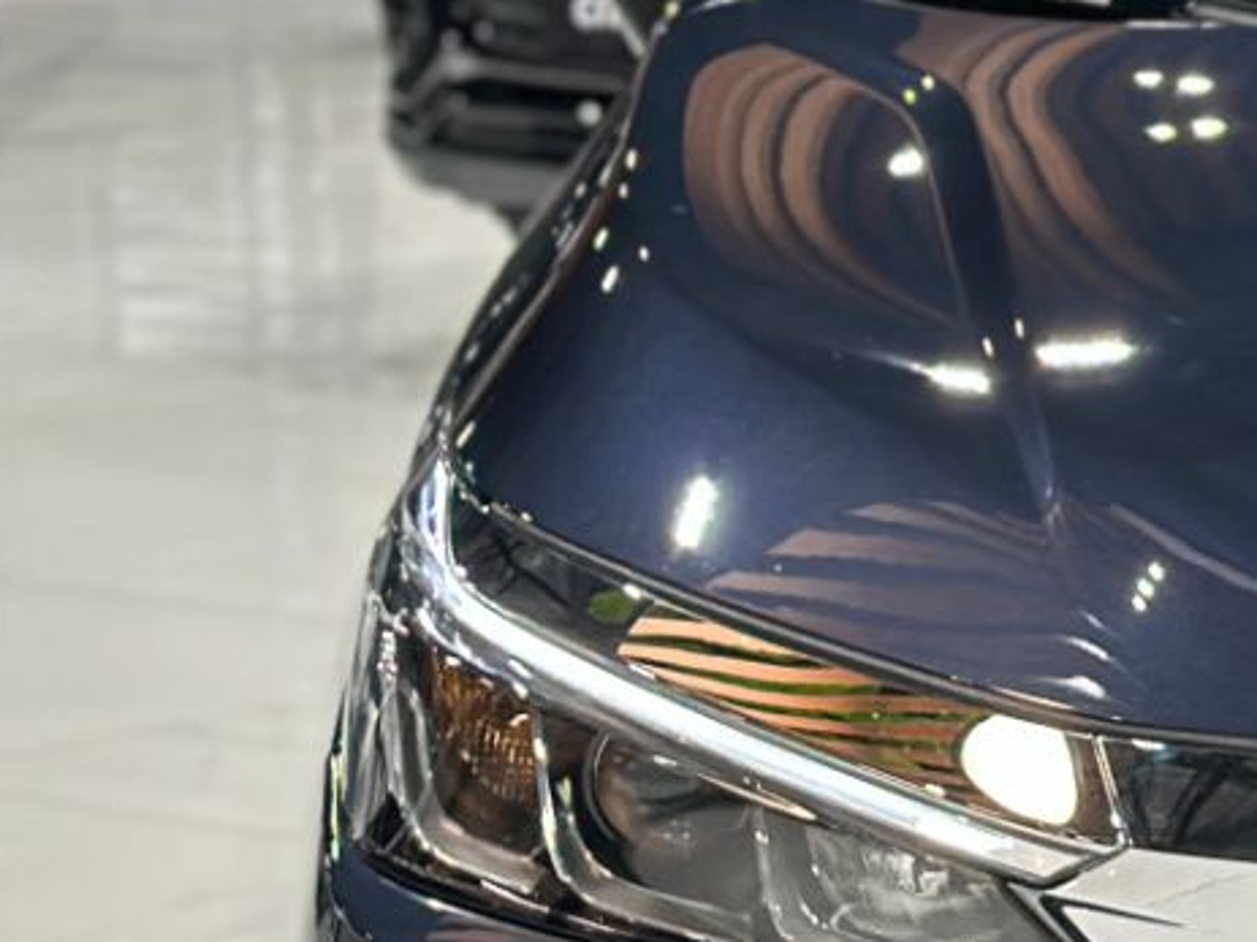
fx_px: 7224
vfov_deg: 7.5
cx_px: 2066
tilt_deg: -10.8
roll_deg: +0.2
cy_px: 719
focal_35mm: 199
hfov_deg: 9.6
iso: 125
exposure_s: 1/60
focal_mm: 6.86
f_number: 1.78
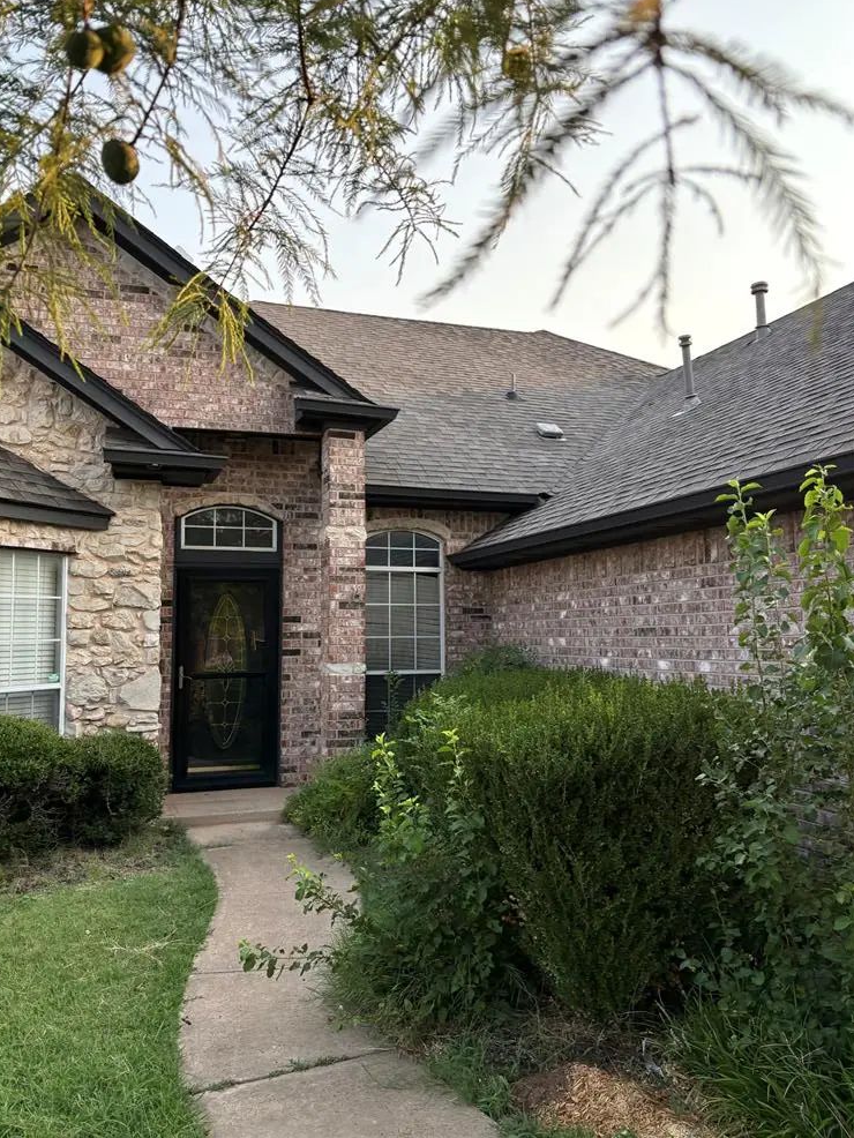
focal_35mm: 27
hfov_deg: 51.4
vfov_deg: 65.3
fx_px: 888
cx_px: 417
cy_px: 548
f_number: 1.6
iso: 64
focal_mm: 5.96
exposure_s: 1/1001
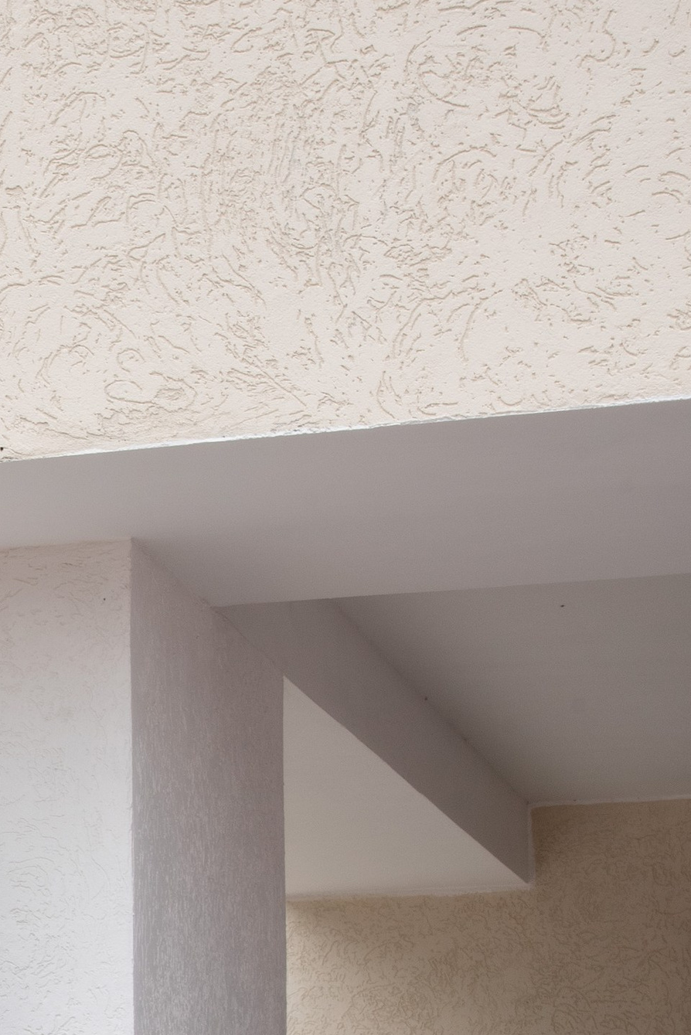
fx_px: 3624
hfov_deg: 10.6
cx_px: -274
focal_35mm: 126
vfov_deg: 15.9
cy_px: 1030
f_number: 13
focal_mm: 44
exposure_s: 1/160
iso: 320
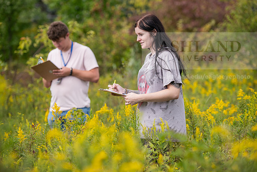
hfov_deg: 16.8
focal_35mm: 122
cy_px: 86
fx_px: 871
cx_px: 128
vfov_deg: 11.2
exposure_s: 1/640
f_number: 3.2
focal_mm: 122
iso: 100
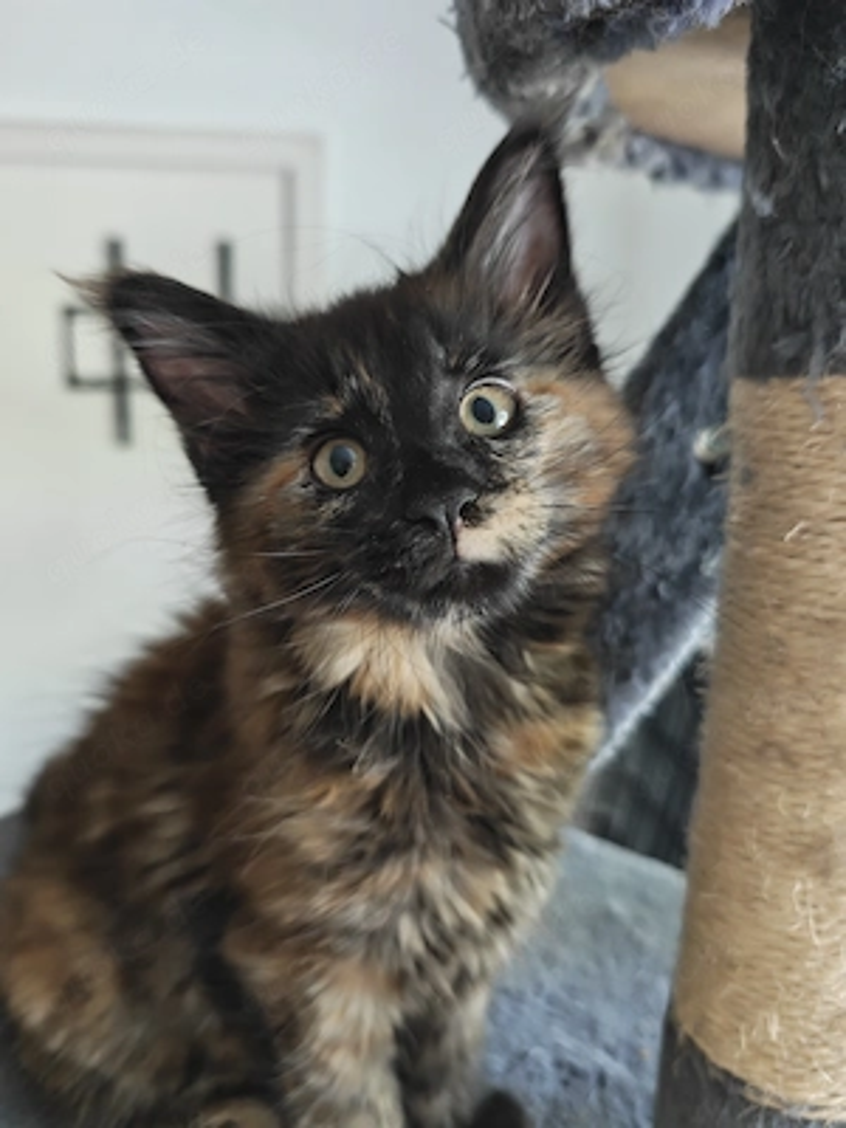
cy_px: 564
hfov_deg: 51.4
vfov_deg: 65.3
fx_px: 880
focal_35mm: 27
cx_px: 423
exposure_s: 1/100
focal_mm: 6.57
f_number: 1.68
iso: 559
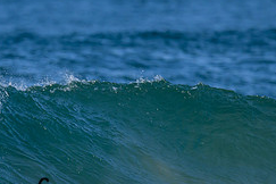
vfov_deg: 0.5
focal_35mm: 2626
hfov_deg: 0.8
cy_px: 128
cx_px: -9
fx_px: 20131
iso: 250
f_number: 6.3
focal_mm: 800
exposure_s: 1/2000
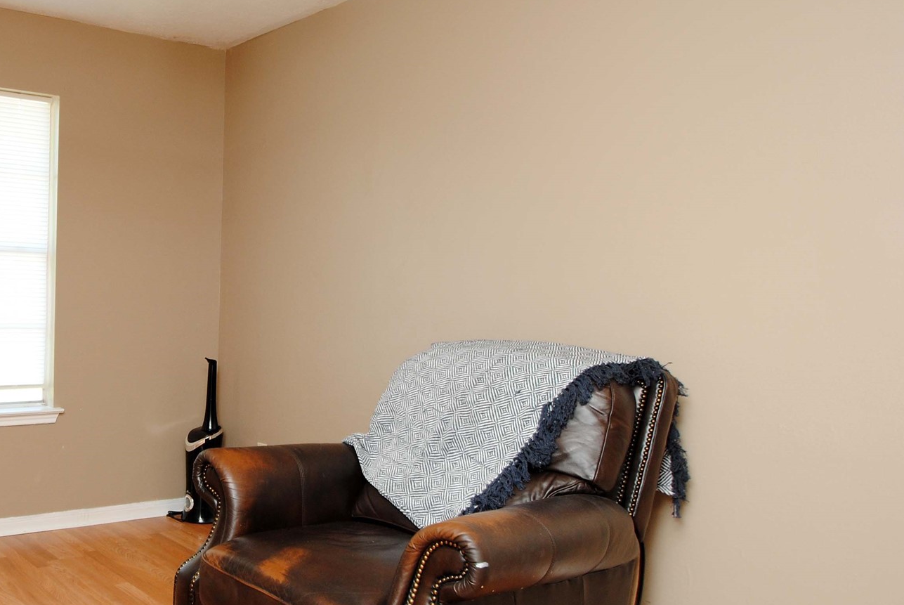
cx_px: 158
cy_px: 319
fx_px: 826
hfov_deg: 52.9
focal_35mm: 33
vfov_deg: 40.2
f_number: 4
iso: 200
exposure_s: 1/60
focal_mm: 13
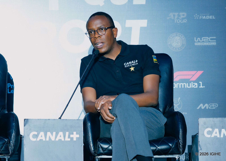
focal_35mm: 172
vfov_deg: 8.3
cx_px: 105
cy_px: 94
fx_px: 1106
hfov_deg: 11.7
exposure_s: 1/125
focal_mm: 105
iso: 800
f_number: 2.8
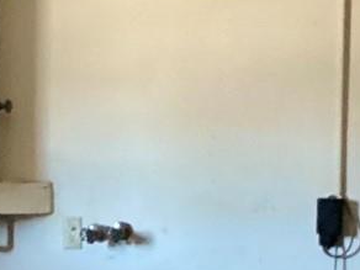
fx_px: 1768
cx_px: 100
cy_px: 314
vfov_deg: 8.6
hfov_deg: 11.6
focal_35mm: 170
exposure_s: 1/30
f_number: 2.4
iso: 500
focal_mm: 3.3
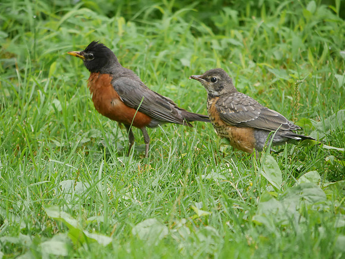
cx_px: 172
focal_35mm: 600
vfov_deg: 2.5
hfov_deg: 3.3
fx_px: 5980
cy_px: 130
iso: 1250
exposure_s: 1/320
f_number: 5.6
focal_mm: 300
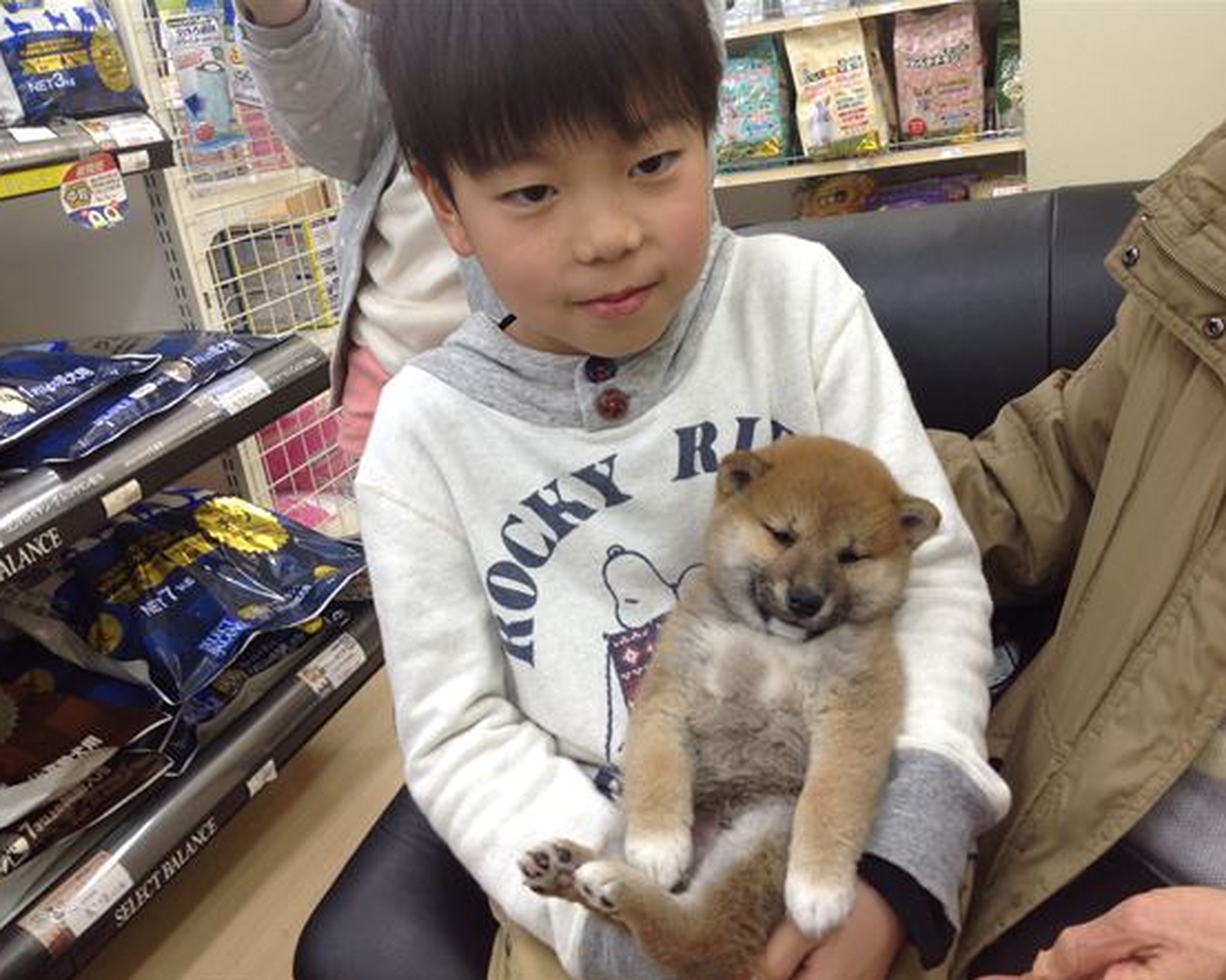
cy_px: 494
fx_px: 1342
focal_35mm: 37
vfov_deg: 40.1
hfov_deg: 49.1
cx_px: 599
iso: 64
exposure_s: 1/24
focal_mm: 4.28
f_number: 2.4
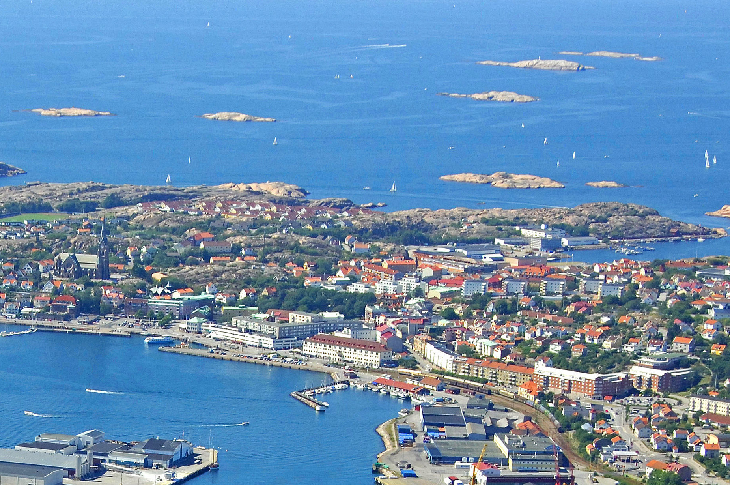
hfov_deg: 14.6
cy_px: 551
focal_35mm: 139
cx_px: 30
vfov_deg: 9.7
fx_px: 2815
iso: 400
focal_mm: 40
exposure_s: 1/1000
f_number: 7.1
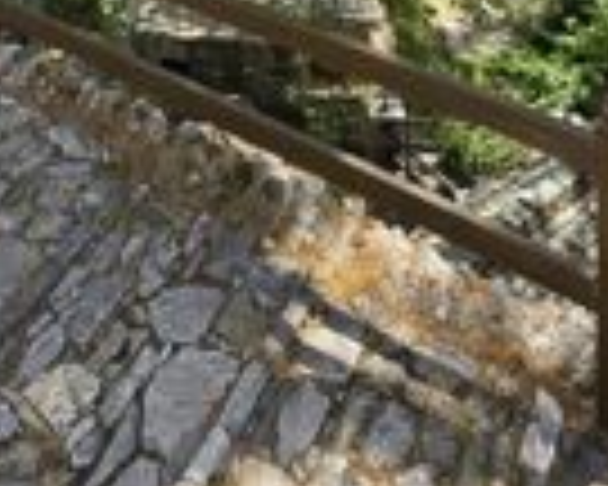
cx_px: 92
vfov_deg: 20.9
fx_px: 900
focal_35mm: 50
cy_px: -387
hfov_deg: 35.7
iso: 32
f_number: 1.9
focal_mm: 2.2
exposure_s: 1/562
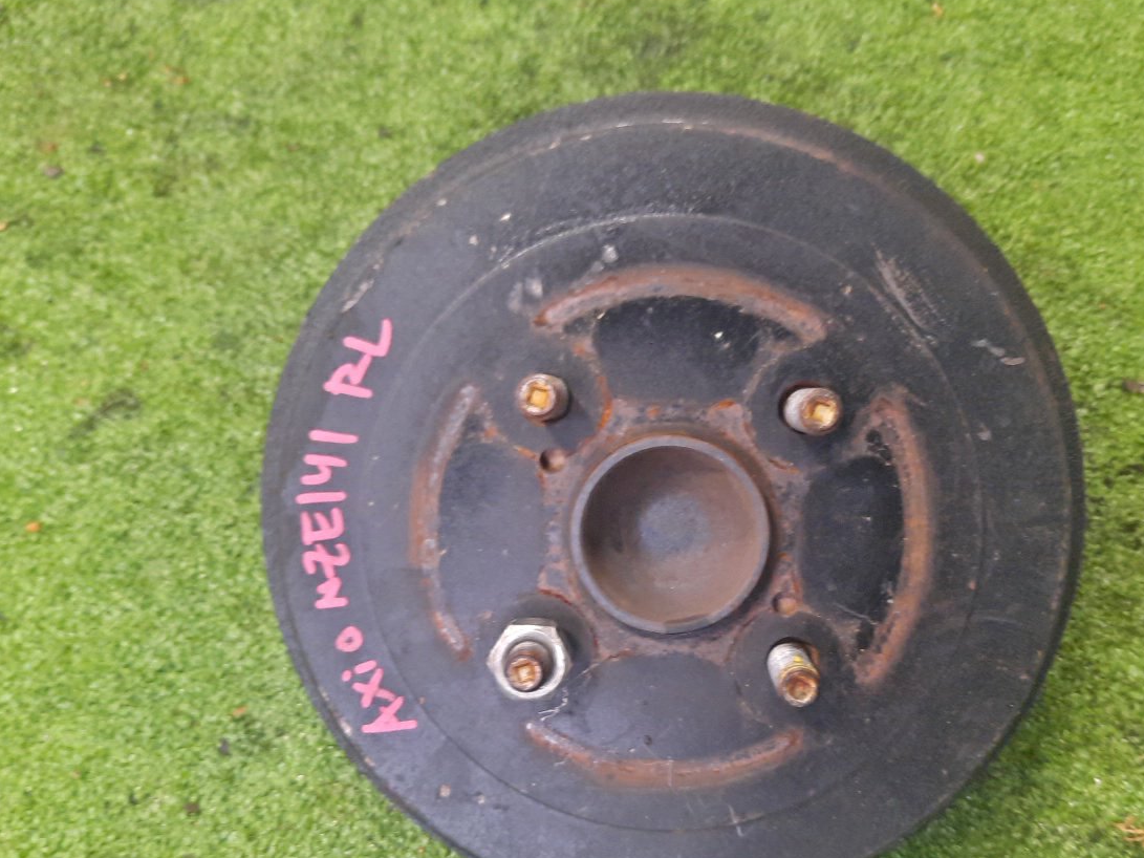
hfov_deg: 55.3
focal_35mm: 33
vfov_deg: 42.7
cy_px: 523
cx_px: 602
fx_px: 1090
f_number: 2
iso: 343
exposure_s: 1/25
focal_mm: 4.6
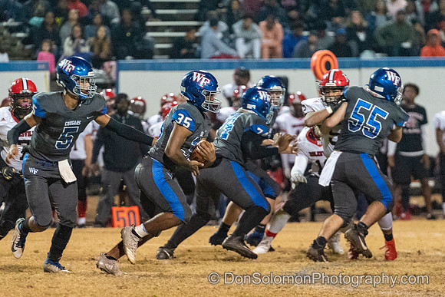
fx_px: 4470
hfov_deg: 5.7
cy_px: 152
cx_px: 184
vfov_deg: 3.8
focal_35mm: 362
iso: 8000
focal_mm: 200
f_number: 2.8
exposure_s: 1/800
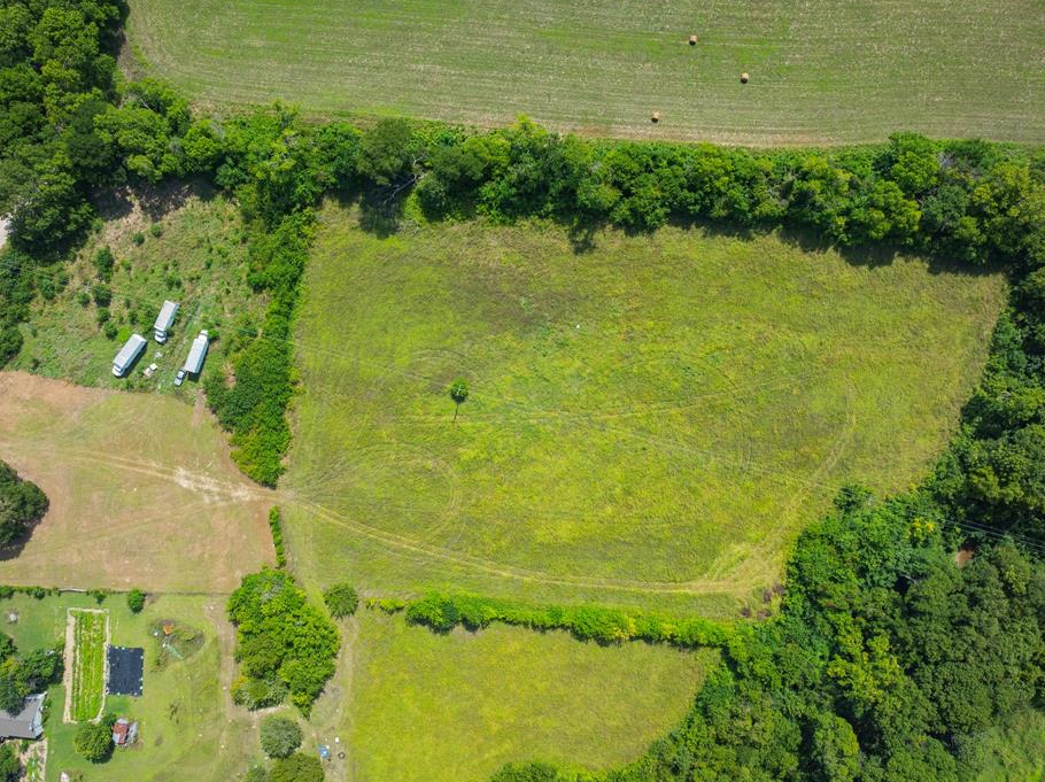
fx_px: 814
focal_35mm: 27
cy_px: 394
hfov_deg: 65.3
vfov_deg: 51.3
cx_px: 496
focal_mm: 12.29
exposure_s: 1/200
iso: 100
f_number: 7.1
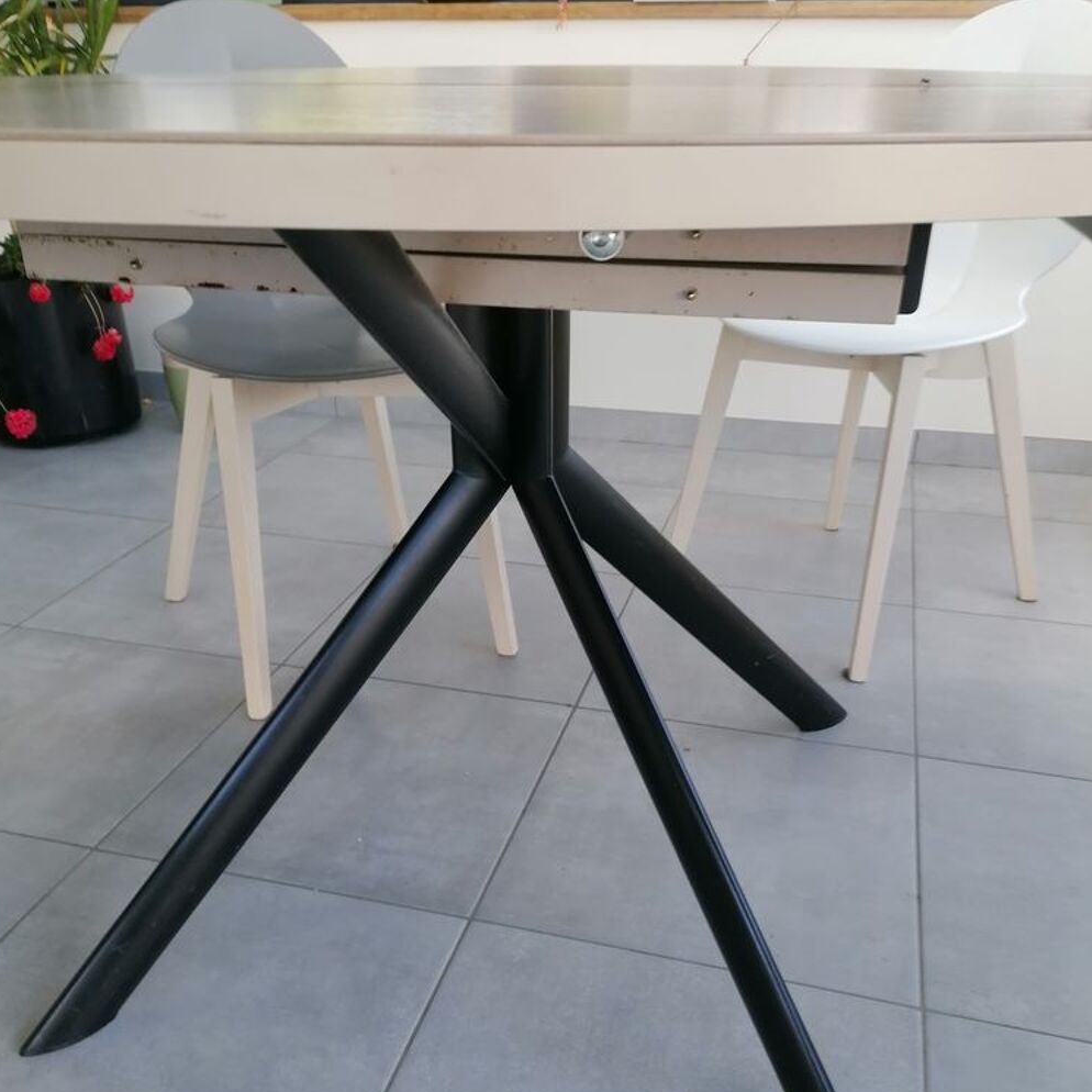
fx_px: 1142
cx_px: 544
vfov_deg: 50.5
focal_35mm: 32
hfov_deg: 51.1
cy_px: 696
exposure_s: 1/50
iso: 50
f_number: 1.8
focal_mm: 4.75
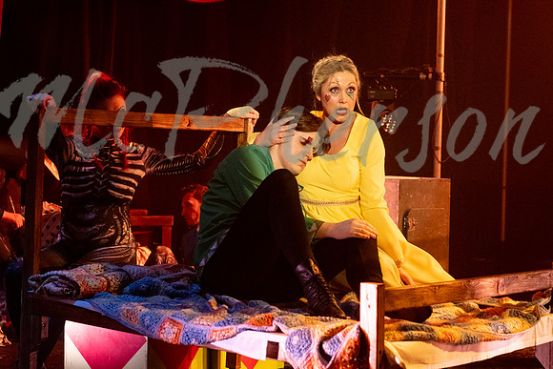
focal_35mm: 74
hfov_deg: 27.2
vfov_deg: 18.3
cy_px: 143
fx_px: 1141
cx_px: 302
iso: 2000
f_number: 2.5
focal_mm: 35
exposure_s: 1/250
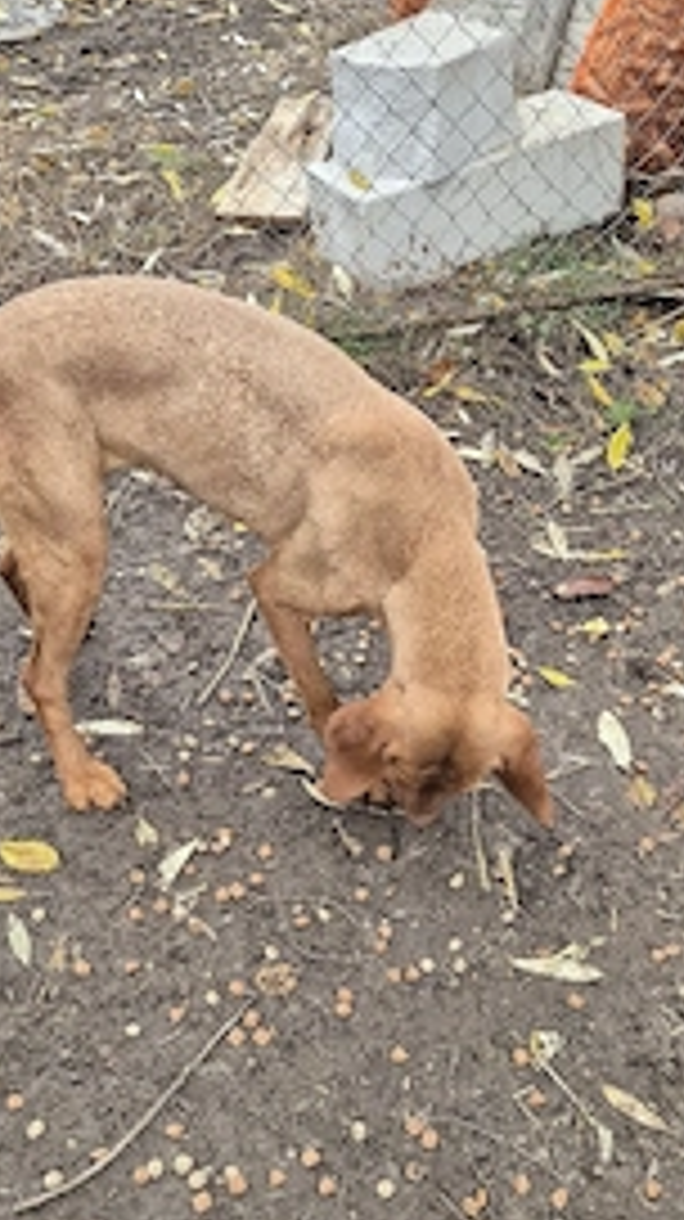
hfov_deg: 31.9
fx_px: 1196
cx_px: 360
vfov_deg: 53.7
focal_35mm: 37
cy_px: 729
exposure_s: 1/182
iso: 200
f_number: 1.8
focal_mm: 5.4
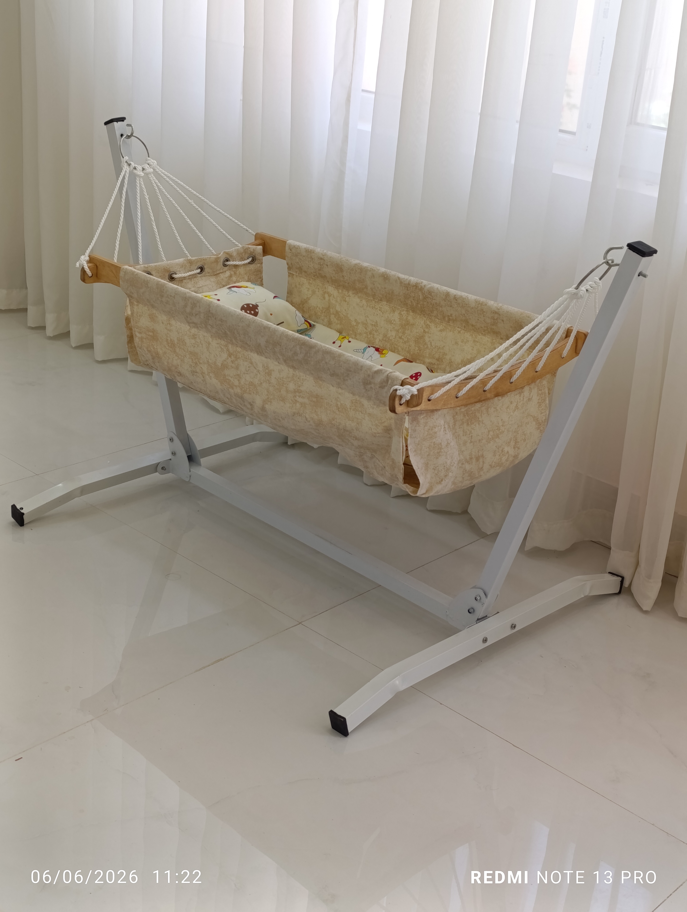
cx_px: 344
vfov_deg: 73.8
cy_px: 456
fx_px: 607
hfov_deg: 59.0
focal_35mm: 23
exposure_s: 1/100
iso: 125
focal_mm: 6.14
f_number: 1.6
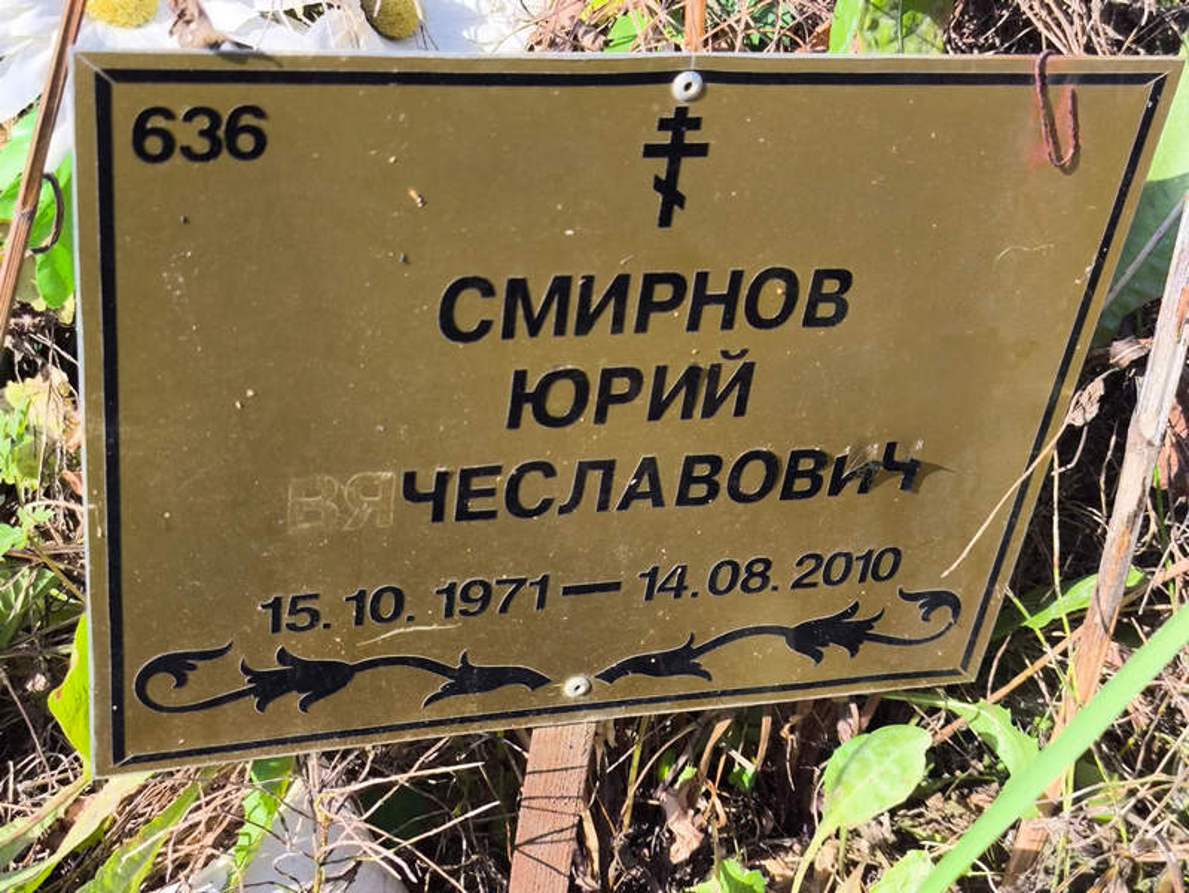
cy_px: 446
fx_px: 1718
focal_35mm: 50
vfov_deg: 29.1
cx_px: 594
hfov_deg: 38.2
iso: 50
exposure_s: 1/791
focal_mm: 4.71
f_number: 1.7
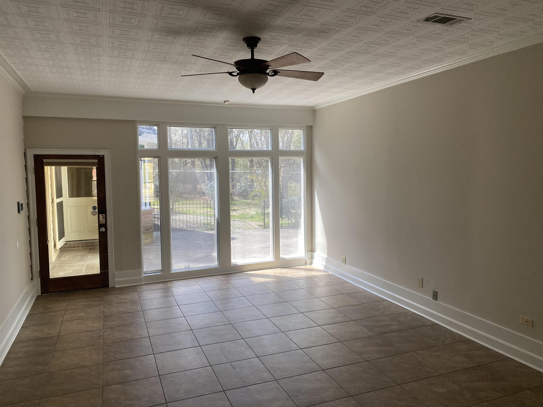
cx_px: 272
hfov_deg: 67.3
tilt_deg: -3.1
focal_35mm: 26
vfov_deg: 53.1
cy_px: 204
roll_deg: +0.3
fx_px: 408
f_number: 1.8
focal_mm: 4.25
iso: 125
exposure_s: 1/120
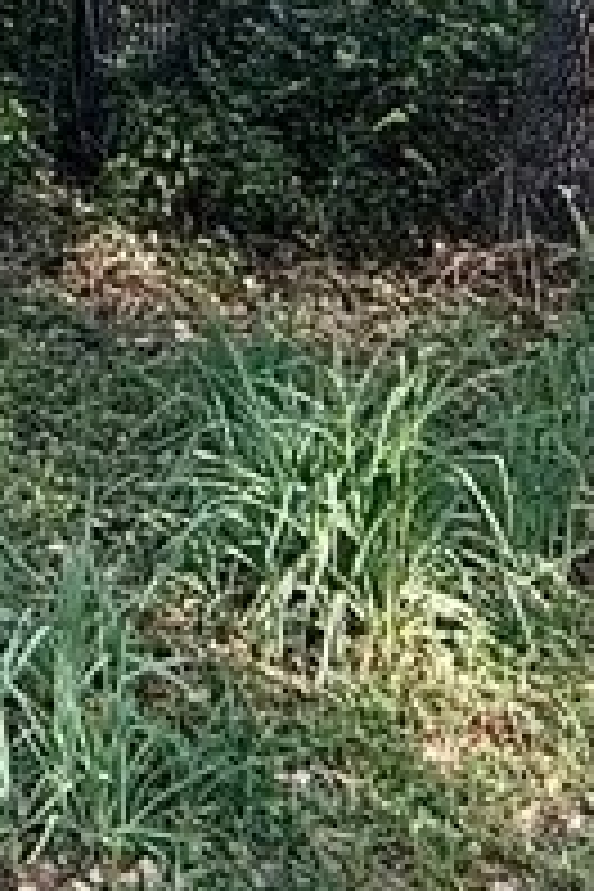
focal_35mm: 94
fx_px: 2326
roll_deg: -0.8
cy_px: -454
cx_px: -526
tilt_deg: +3.6
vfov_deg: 19.0
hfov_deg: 13.0
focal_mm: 2.22
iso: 50
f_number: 2.2
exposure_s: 1/174
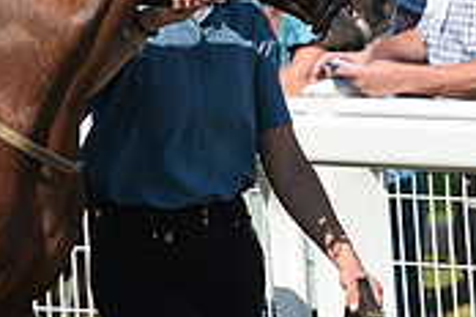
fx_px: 8819
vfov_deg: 2.1
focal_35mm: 667
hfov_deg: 3.1
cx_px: -224
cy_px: -174
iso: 400
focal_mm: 200
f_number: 5.6
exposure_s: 1/3200
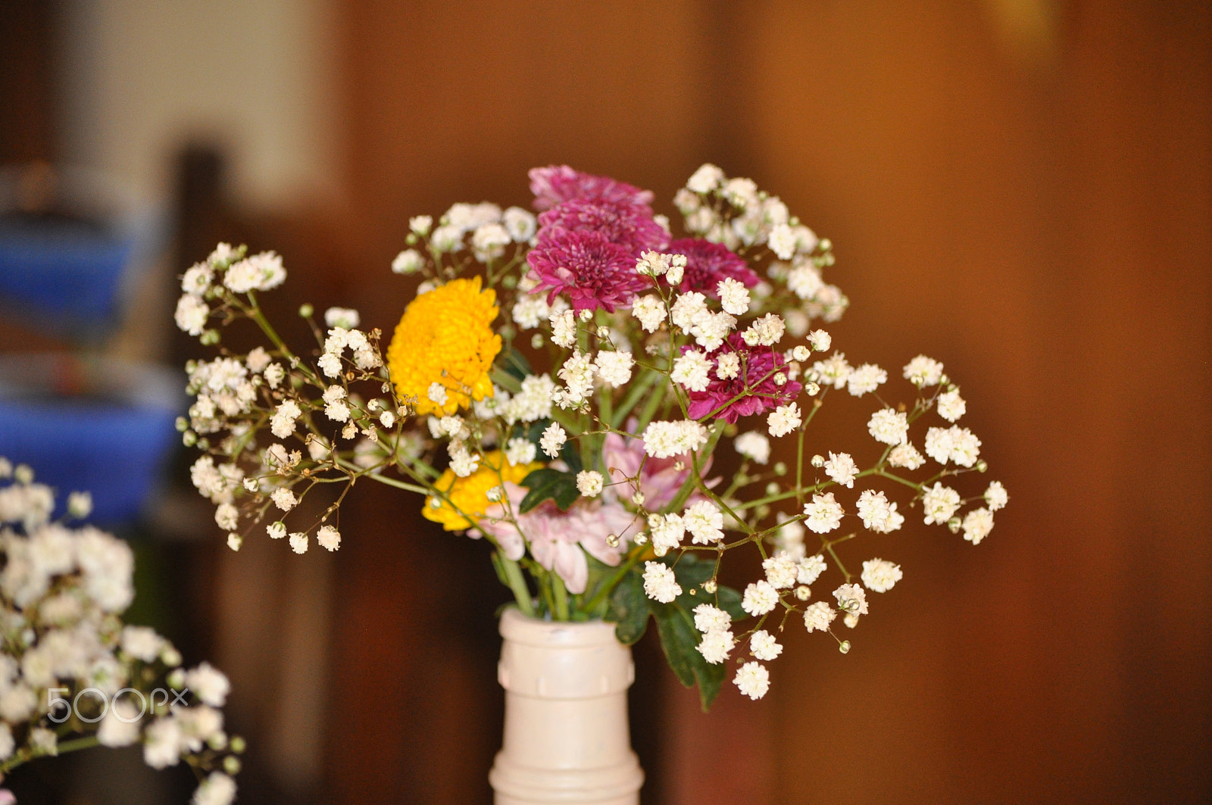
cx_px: 606
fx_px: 6305
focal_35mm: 188
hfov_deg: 11.0
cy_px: 402
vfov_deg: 7.3
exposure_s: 1/60
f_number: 4.8
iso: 800
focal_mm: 125
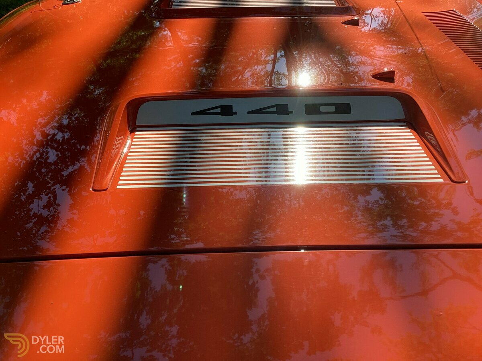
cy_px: 180
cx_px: 241
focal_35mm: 31
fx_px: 432
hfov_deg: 58.4
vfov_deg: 45.4
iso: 25
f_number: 2.4
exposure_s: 1/321
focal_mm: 3.3
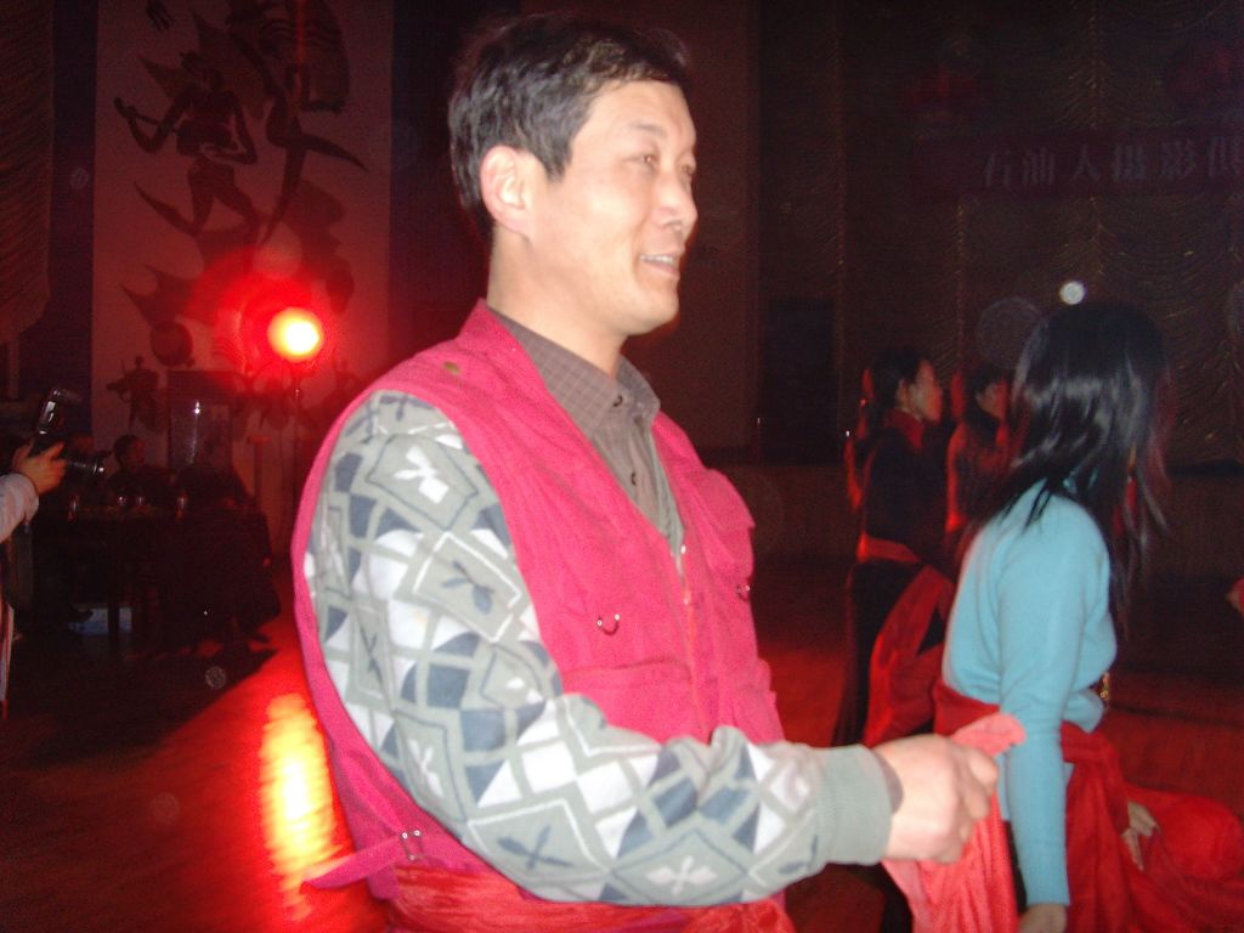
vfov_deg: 36.8
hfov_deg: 47.9
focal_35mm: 39
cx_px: 622
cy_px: 466
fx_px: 1402
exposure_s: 1/45
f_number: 3.5
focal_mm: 6.6
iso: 200
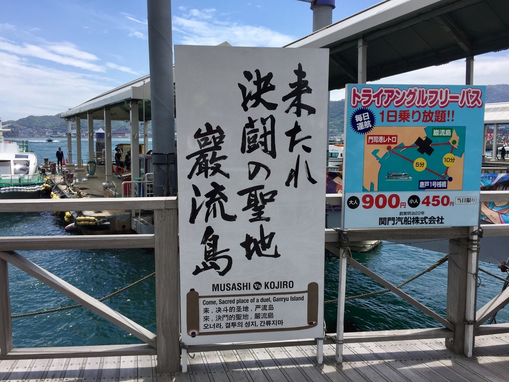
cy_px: 191
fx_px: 426
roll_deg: +0.2
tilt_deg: -9.9
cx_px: 254
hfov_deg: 61.7
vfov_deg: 48.2
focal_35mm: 29
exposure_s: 1/2475
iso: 32
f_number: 2.2
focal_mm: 4.15
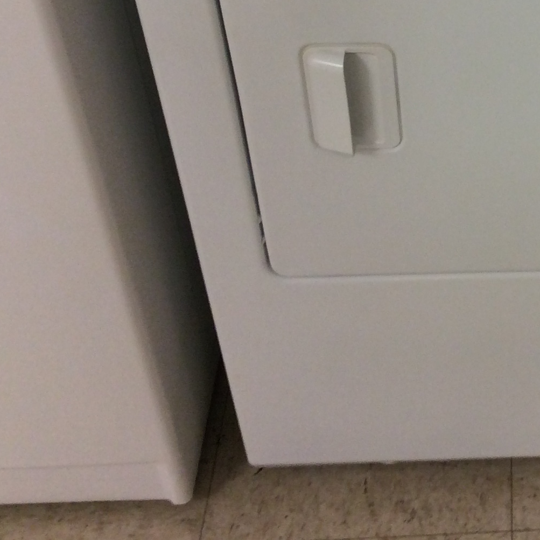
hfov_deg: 22.2
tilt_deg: -39.8
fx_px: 1288
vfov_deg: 22.9
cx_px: 618
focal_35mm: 73
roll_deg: -2.7
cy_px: 21
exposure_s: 1/24
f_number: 2.4
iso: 50
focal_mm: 3.3
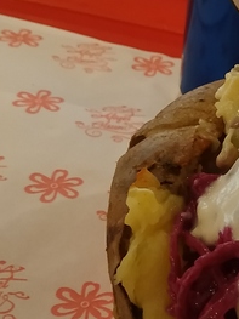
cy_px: 101
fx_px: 774
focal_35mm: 84
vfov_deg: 23.2
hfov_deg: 16.1
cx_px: 359
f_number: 1.9
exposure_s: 1/20
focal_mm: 3.94
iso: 500
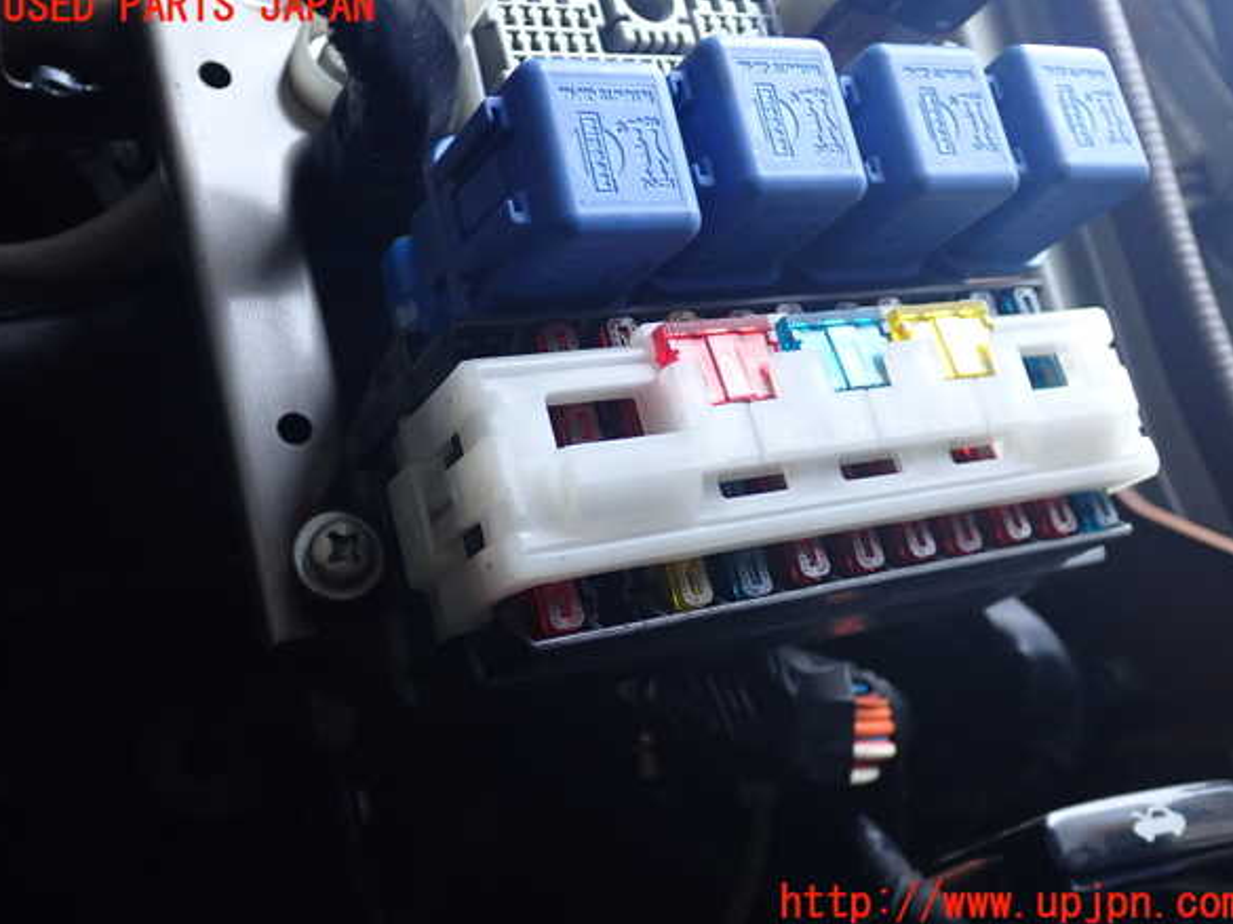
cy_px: 456
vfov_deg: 36.8
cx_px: 624
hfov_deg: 47.9
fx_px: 1388
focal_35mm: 39
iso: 400
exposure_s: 1/125
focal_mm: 6.83
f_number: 2.7
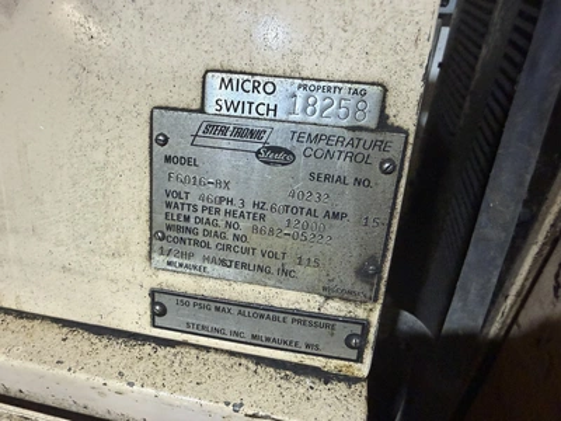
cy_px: 210
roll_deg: +2.0
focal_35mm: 24
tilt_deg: -33.6
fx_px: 389
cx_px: 280
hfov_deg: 71.6
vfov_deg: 56.8
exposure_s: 1/60
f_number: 2.2
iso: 400
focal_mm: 2.22
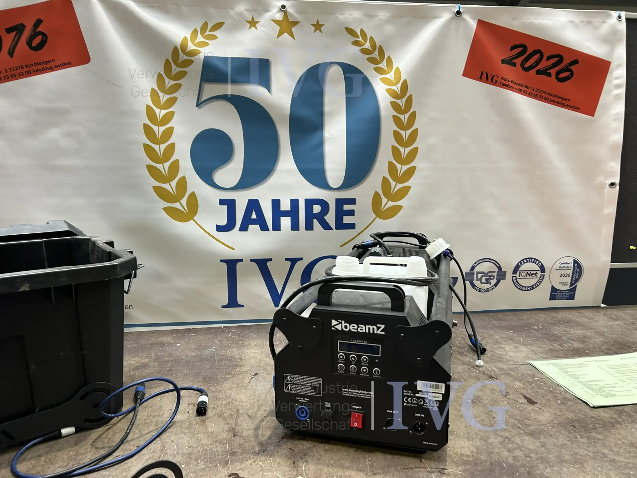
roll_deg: +1.1
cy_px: 239
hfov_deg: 67.3
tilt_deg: -12.2
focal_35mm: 26
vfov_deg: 53.1
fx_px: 478
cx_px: 318
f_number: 1.5
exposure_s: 1/50
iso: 100
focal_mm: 5.7
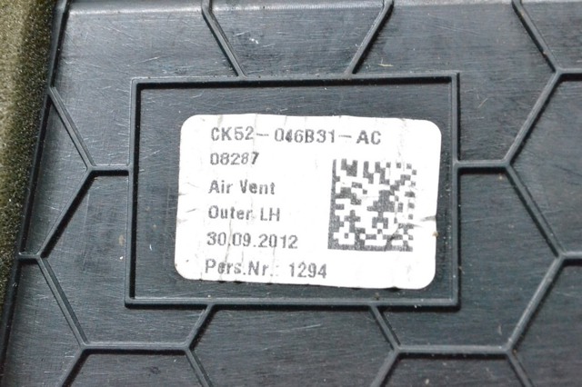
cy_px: 194
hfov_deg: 24.6
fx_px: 1333
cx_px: 291
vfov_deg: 16.5
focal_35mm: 82
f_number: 10
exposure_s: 1/125
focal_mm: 55
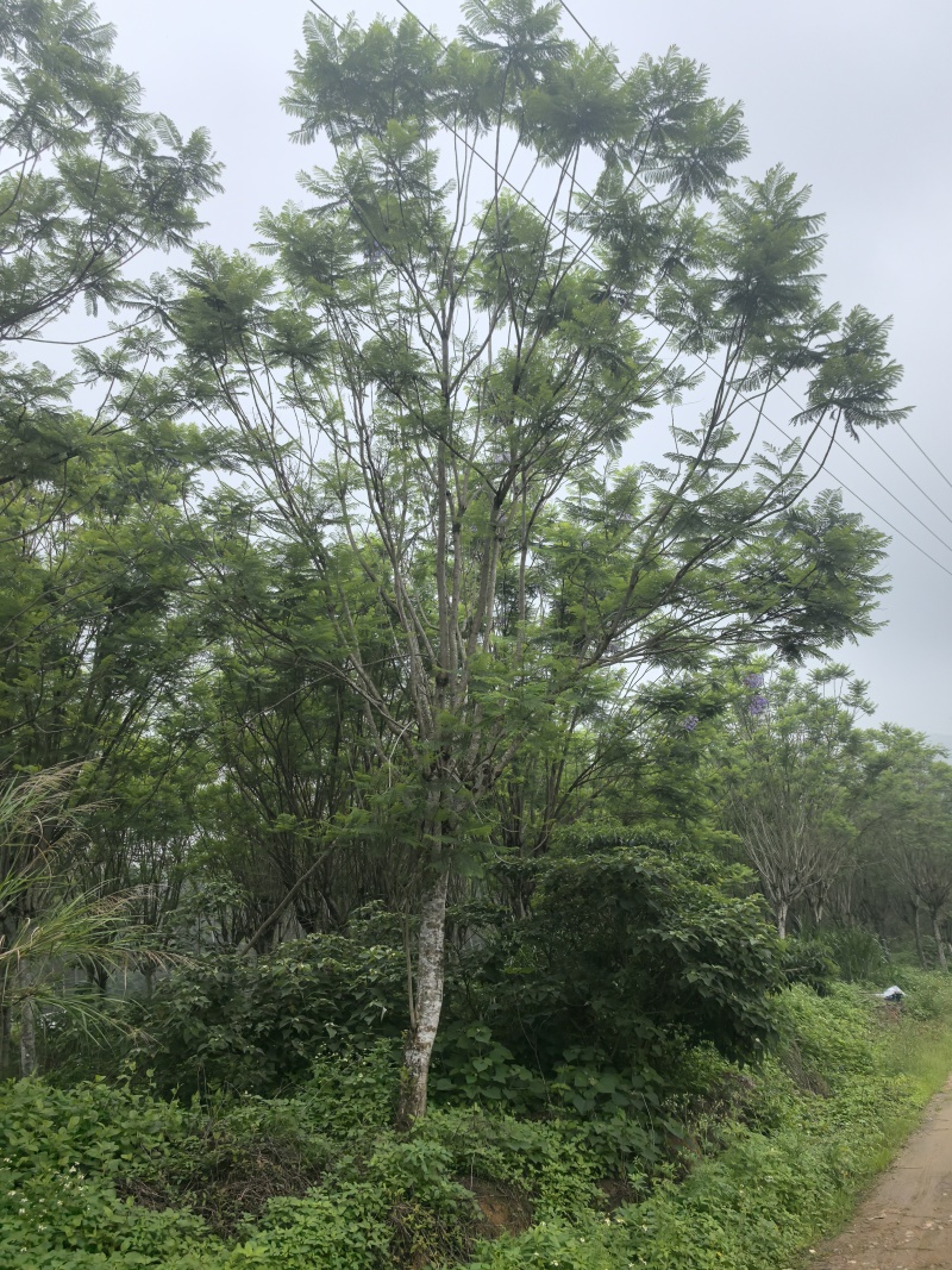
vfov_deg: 65.3
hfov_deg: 51.3
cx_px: 476
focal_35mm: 27
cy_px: 635
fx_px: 990
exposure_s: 1/1761
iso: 50
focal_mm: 5.75
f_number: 2
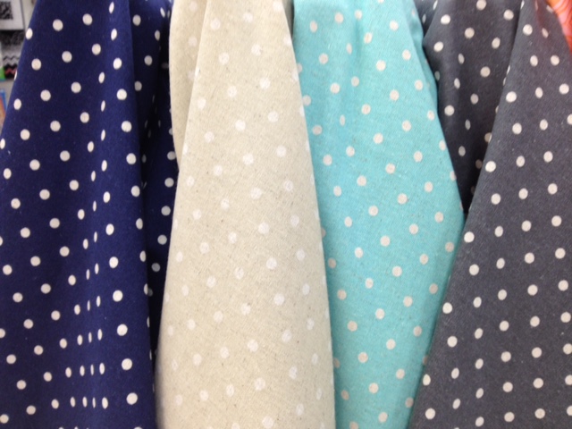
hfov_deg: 52.6
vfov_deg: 40.7
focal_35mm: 35
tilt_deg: -23.1
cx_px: 286
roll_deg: -0.5
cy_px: 214
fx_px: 578
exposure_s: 1/24
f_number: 2.4
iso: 50
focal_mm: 4.28
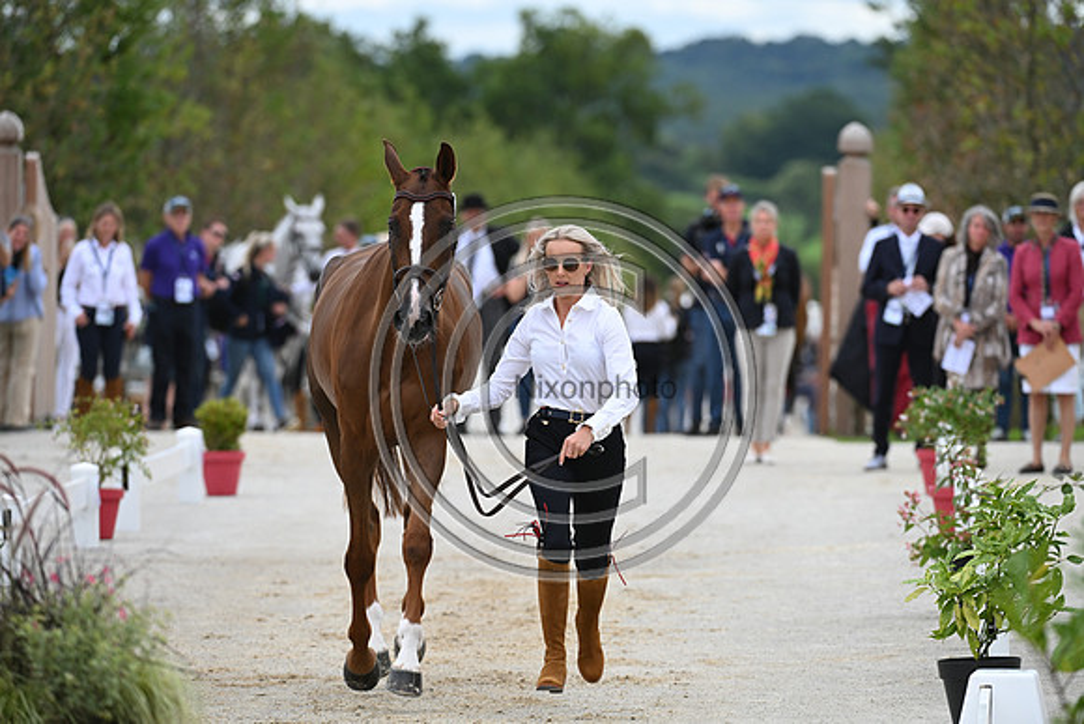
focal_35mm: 310
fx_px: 9336
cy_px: 362
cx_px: 542
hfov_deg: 6.6
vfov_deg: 4.4
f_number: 5.6
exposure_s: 1/1600
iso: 500
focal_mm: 310
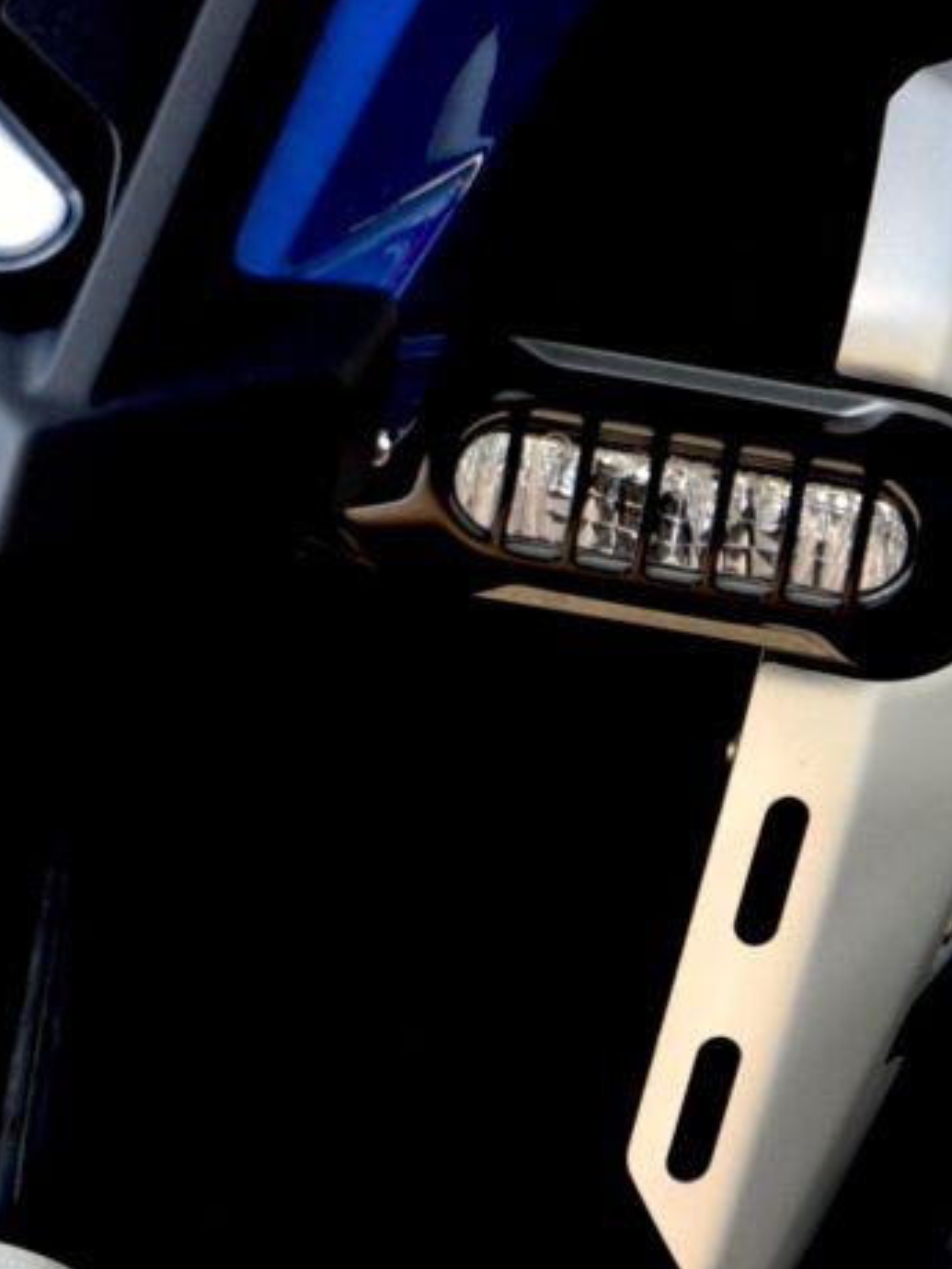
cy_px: 786
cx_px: -308
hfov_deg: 4.6
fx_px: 11771
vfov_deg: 6.2
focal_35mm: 321
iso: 100
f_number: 3.2
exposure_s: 1/60
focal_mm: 60
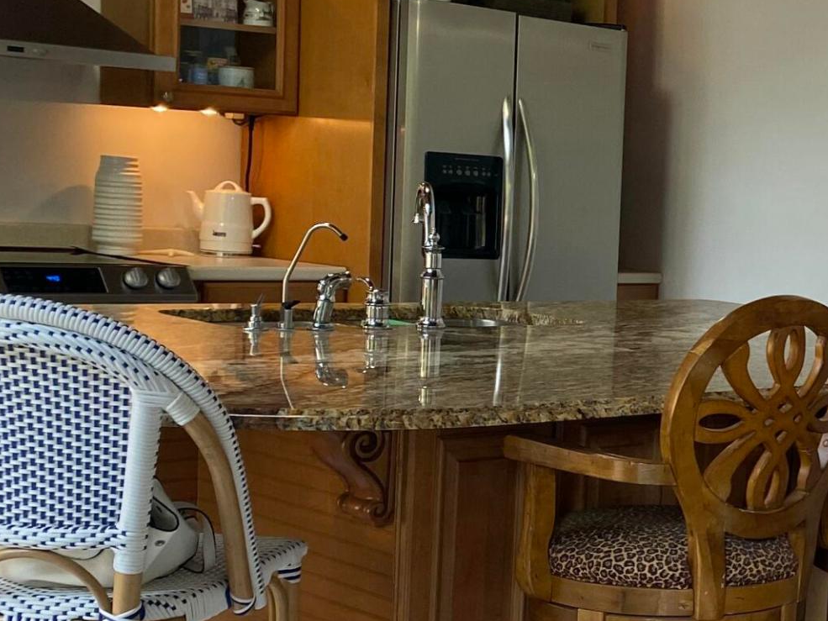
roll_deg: -4.6
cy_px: 347
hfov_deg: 22.5
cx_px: 1122
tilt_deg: -7.0
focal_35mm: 76
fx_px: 1818
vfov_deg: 19.4
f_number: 1.8
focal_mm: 4.25
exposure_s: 1/60
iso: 64
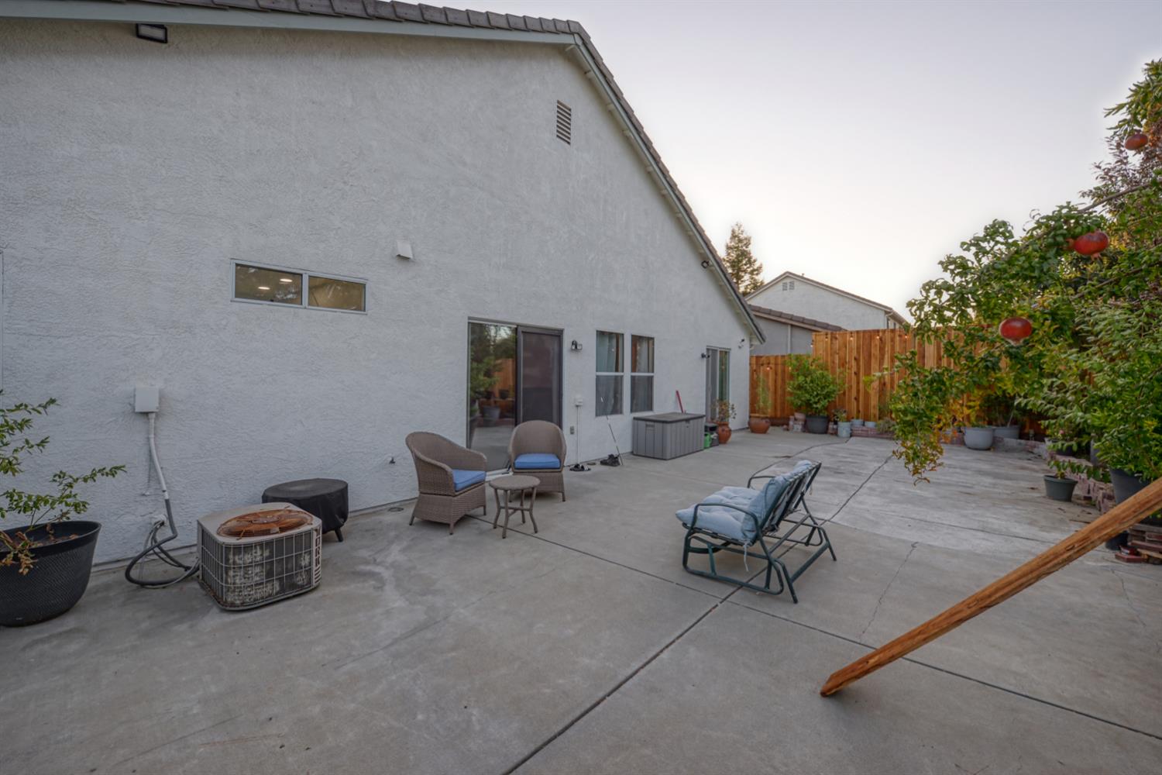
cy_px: 388
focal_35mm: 14
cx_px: 581
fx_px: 452
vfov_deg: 81.2
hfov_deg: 104.3
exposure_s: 1/40
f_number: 10
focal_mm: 14
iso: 400
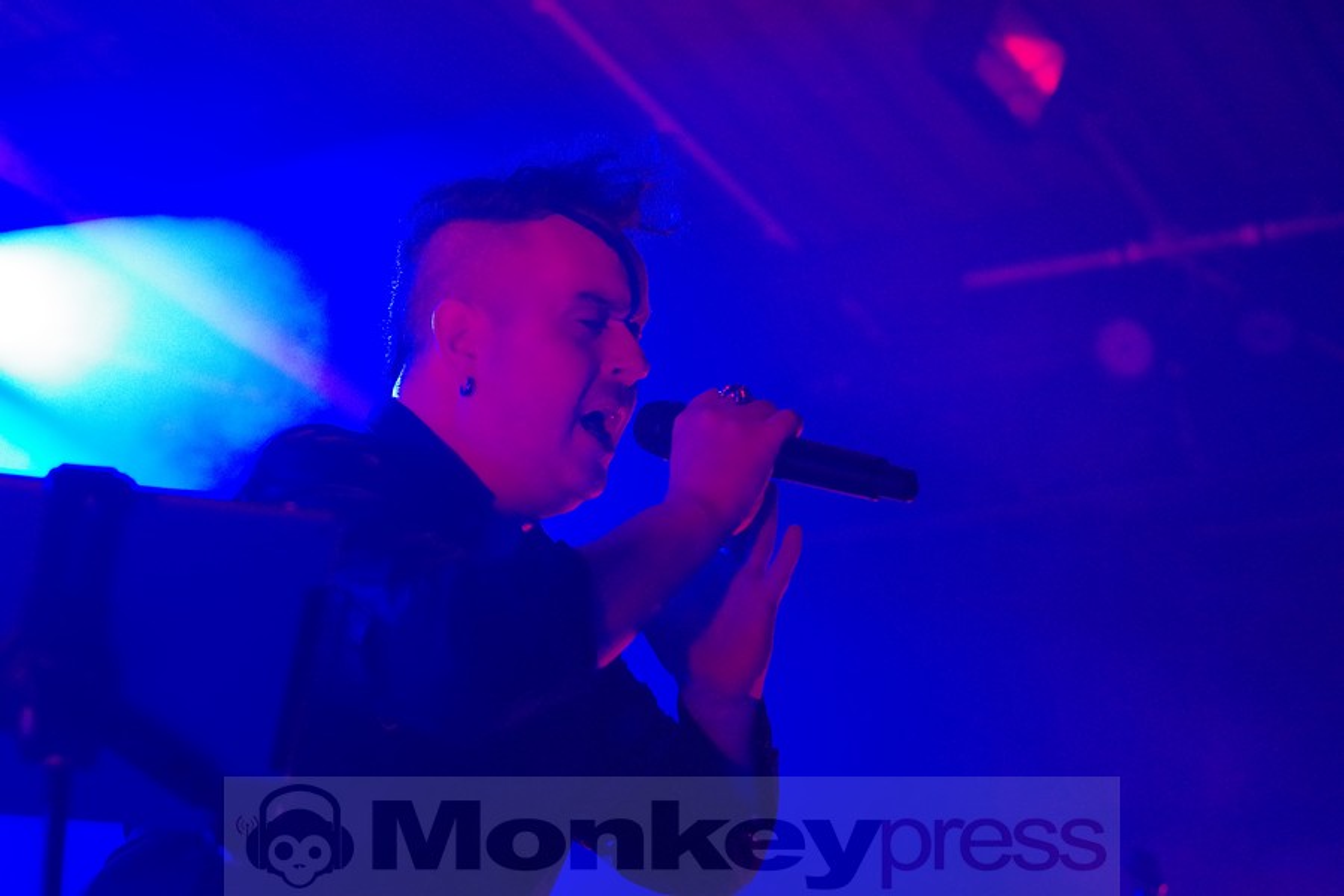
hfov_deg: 27.0
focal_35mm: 75
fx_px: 2800
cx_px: 672
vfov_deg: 18.2
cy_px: 448
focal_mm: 50
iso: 1600
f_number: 2.5
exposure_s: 1/500
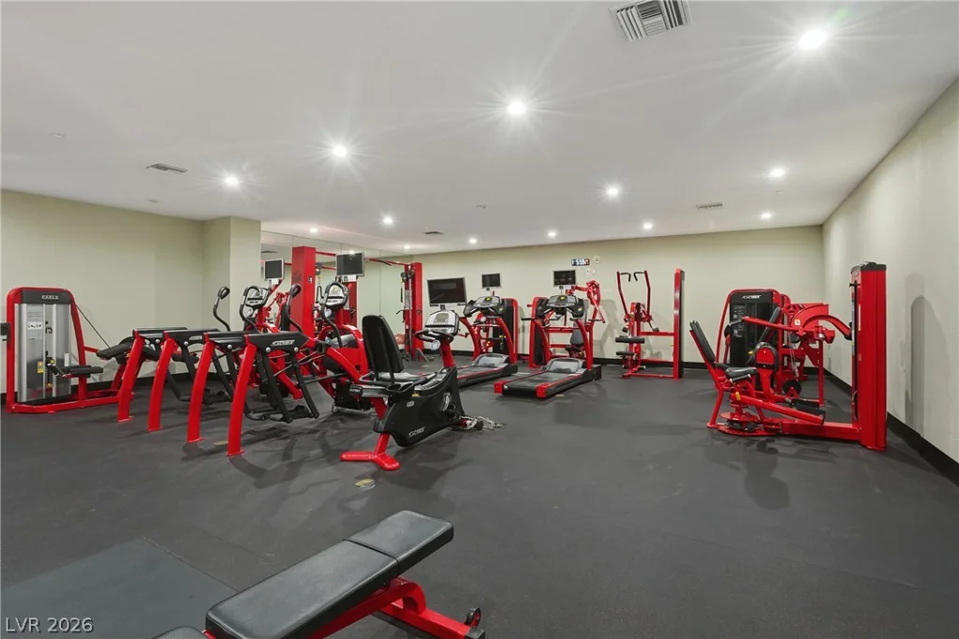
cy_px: 320
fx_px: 426
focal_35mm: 16
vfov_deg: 73.7
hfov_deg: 96.8
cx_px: 480
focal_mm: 16
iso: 1250
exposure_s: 1/15
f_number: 9
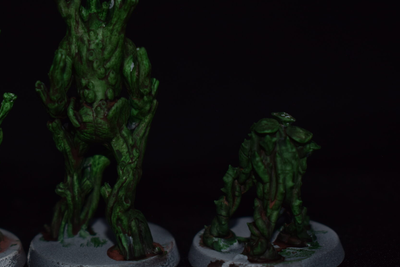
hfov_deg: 18.3
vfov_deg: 12.3
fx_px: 1233
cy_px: 123
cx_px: 99
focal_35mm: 111
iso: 200
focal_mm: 48
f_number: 5.3
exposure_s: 1/30
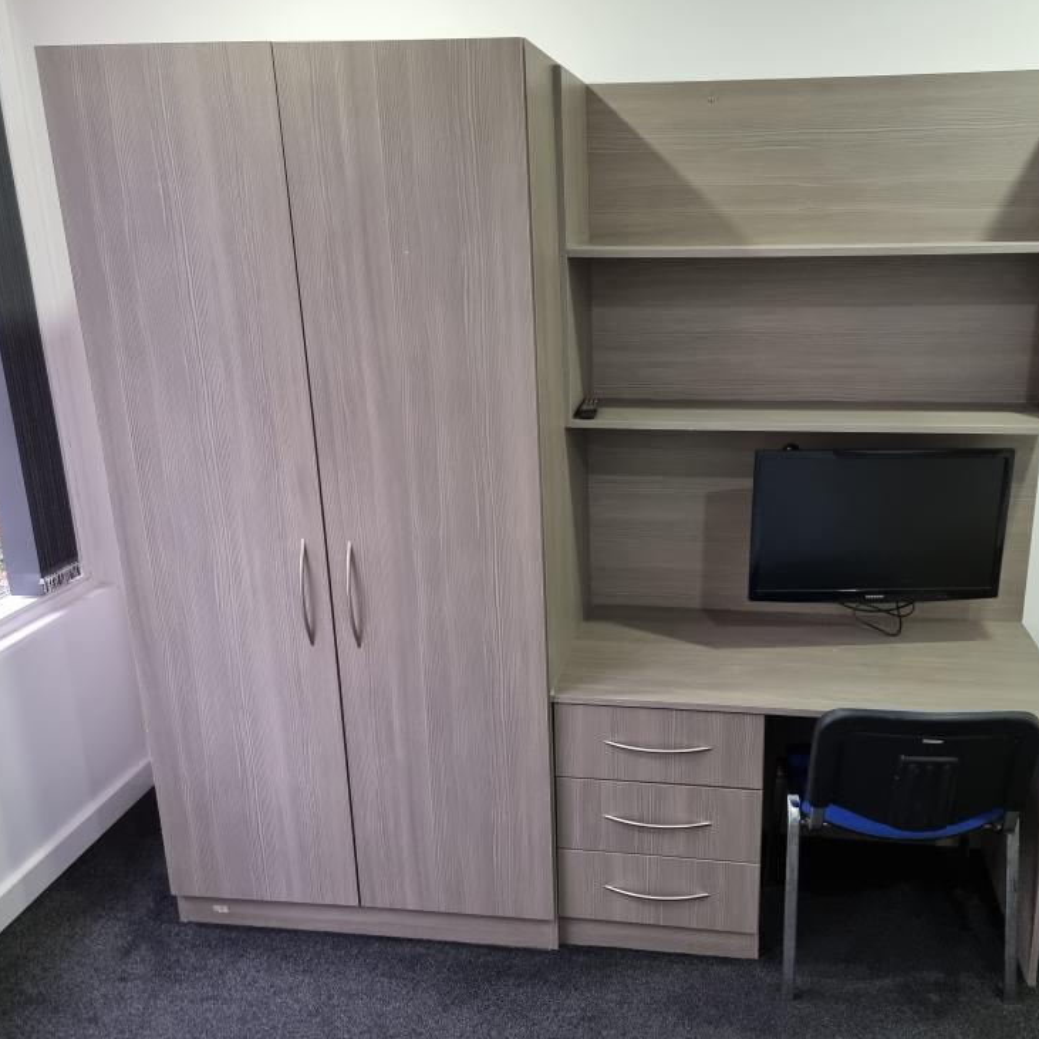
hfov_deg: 55.1
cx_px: 634
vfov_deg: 55.6
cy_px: 515
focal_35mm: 29
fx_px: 985
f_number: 1.8
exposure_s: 1/50
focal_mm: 6.7
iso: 640
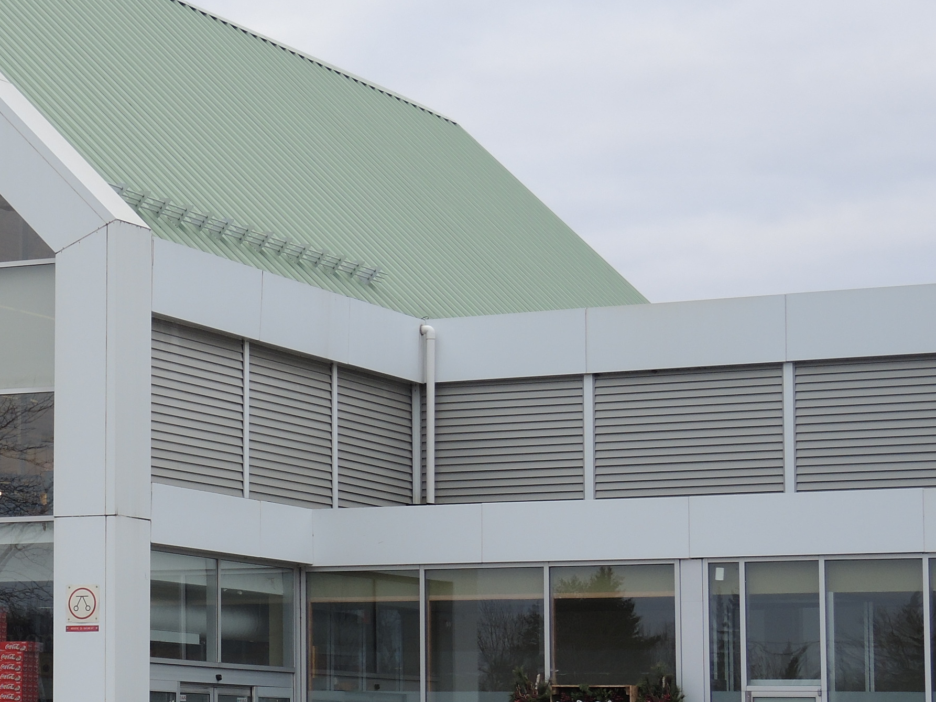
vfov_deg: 13.2
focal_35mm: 112
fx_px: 3028
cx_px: -12
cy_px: 450
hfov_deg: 17.2
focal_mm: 11
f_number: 2.8
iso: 80
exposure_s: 1/160
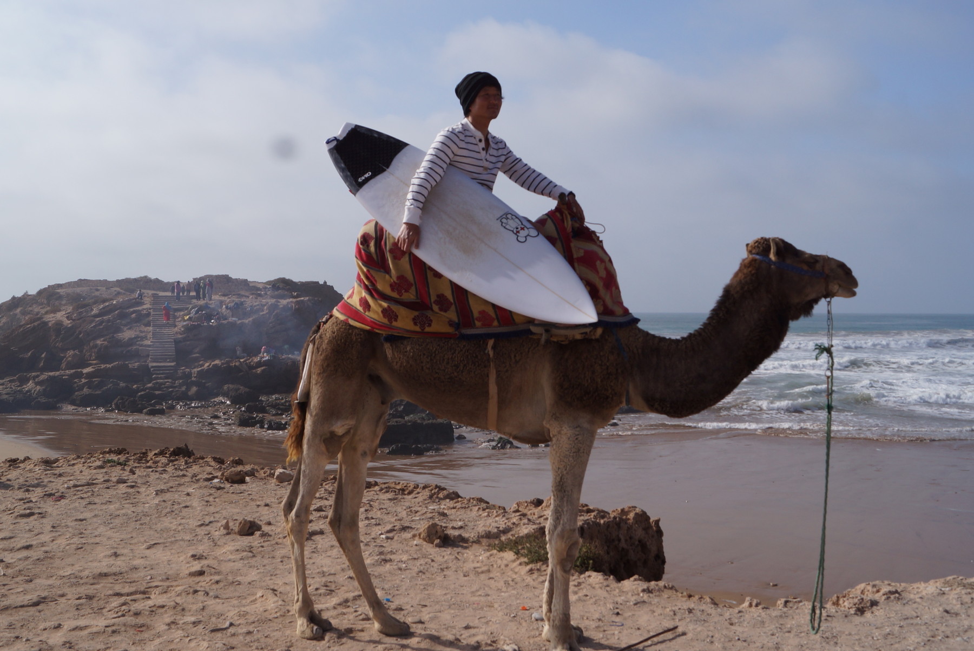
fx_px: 1029
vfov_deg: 35.1
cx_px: 487
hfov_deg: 50.7
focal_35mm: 38
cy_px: 326
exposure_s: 1/250
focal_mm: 18
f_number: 8
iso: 100
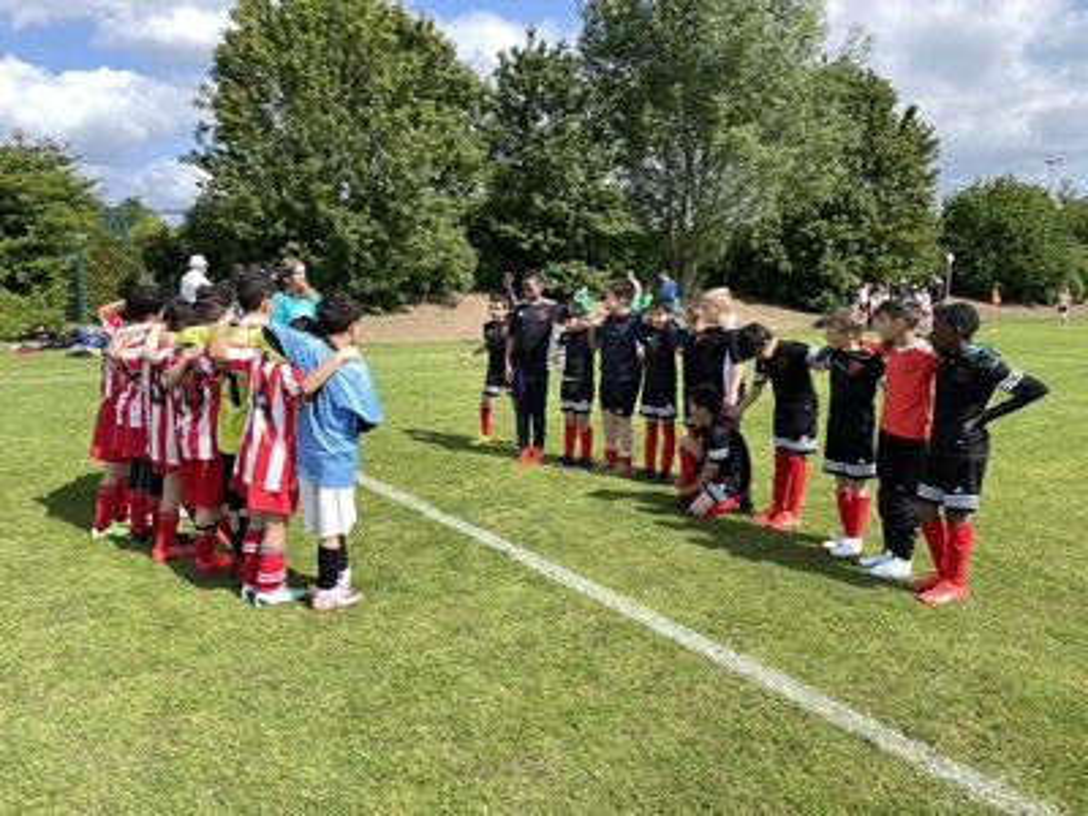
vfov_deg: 53.1
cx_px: 544
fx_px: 817
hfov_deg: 67.3
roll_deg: -0.2
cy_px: 408
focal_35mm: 26
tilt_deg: -9.1
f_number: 1.6
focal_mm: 4.2
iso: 32
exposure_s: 1/2212
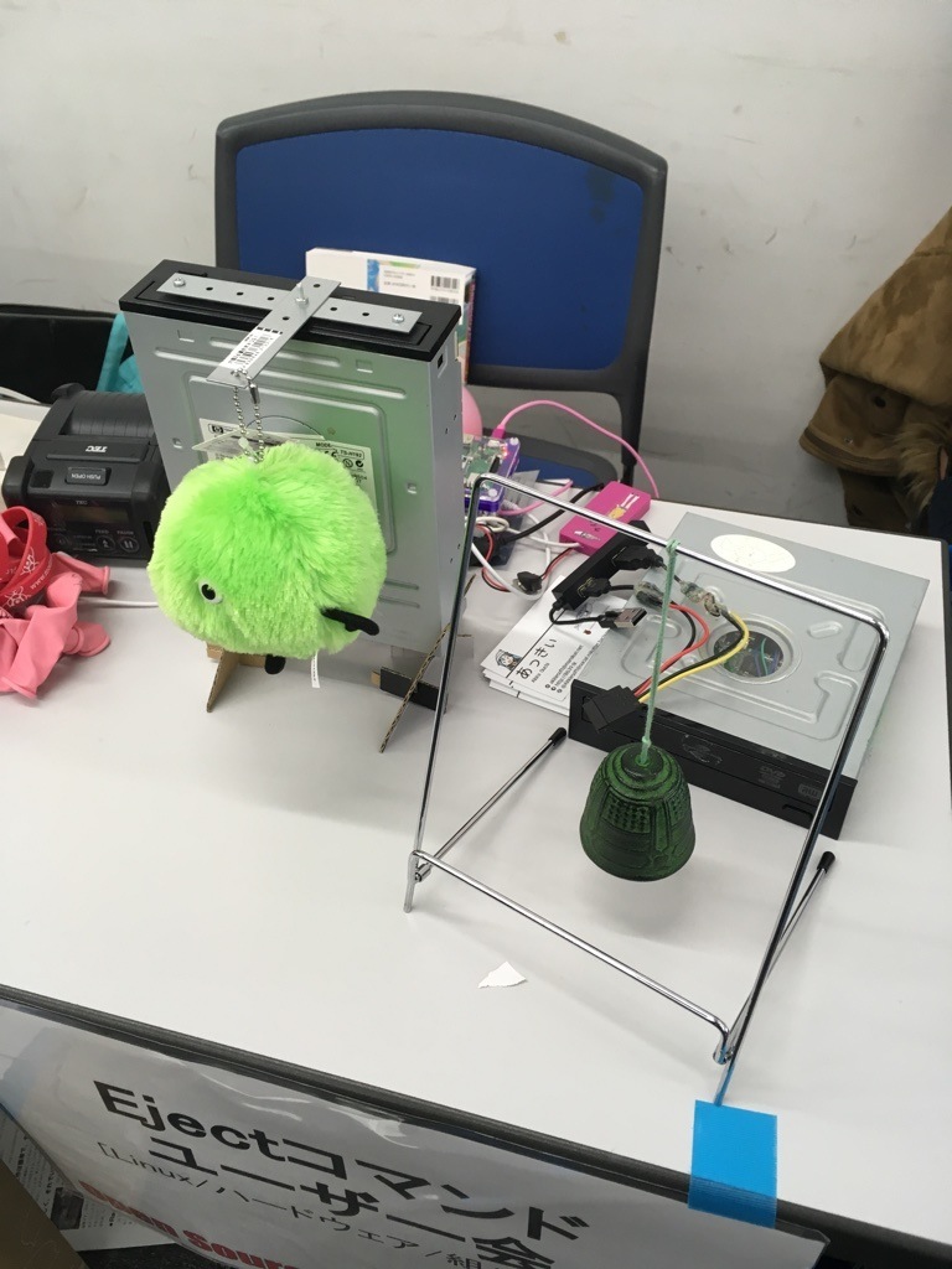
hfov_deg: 48.2
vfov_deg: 61.7
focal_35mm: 29
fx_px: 1063
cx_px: 476
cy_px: 634
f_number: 2.2
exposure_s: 1/30
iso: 50
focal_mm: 4.15
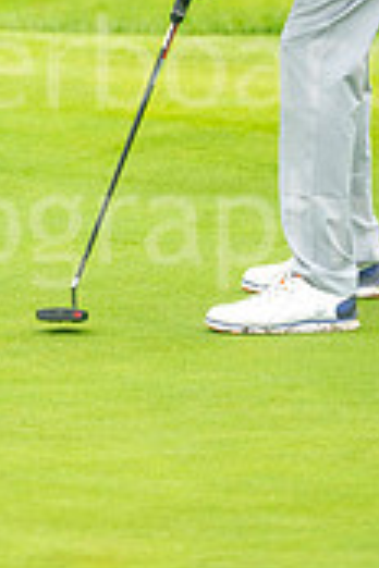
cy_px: 88
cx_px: 59
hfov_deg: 1.8
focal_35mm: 776
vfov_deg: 2.7
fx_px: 12253
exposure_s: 1/1250
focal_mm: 300
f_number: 4
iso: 800
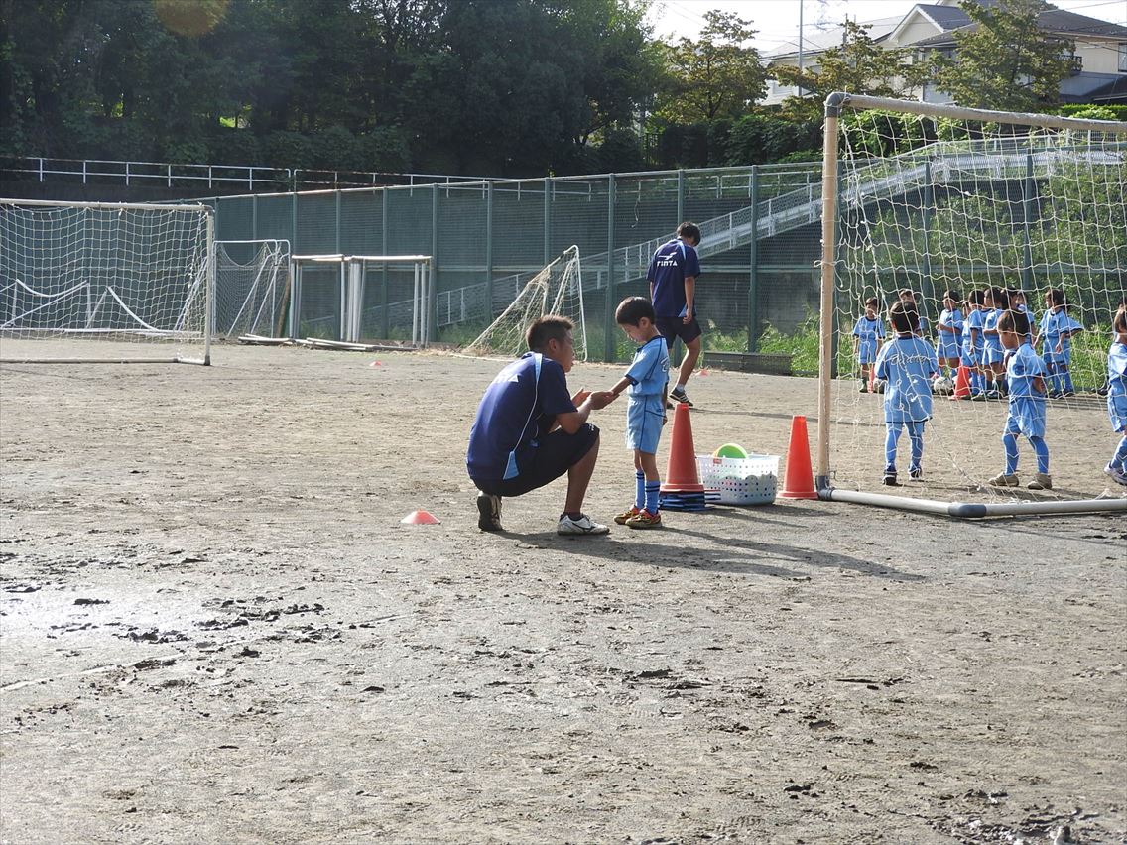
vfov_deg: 21.0
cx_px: 564
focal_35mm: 70
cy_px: 422
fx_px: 2279
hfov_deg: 27.8
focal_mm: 12.5
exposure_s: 1/320
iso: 100
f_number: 4.5
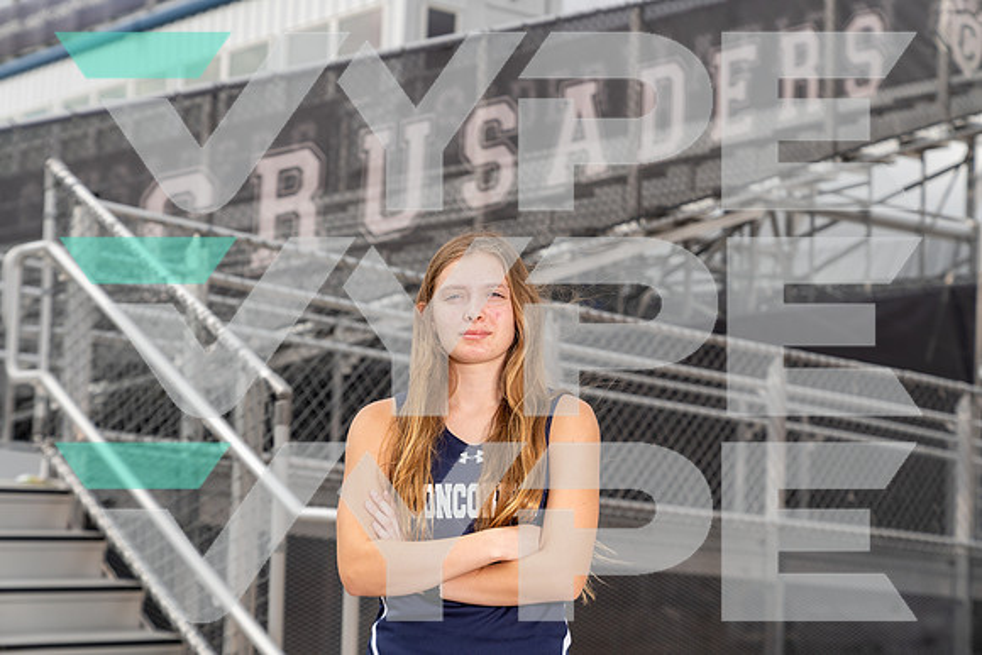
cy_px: 328
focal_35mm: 67
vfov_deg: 20.3
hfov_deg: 30.1
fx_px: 1828
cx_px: 491
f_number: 4
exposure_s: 1/1600
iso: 250
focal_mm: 67
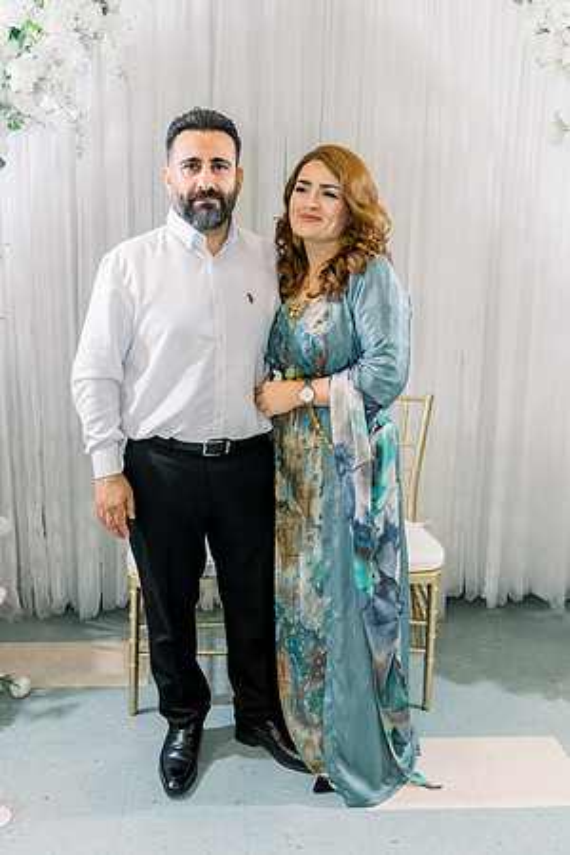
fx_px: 784
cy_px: 428
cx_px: 285
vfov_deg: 57.2
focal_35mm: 33
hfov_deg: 40.0
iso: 800
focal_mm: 33
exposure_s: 1/160
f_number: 2.8
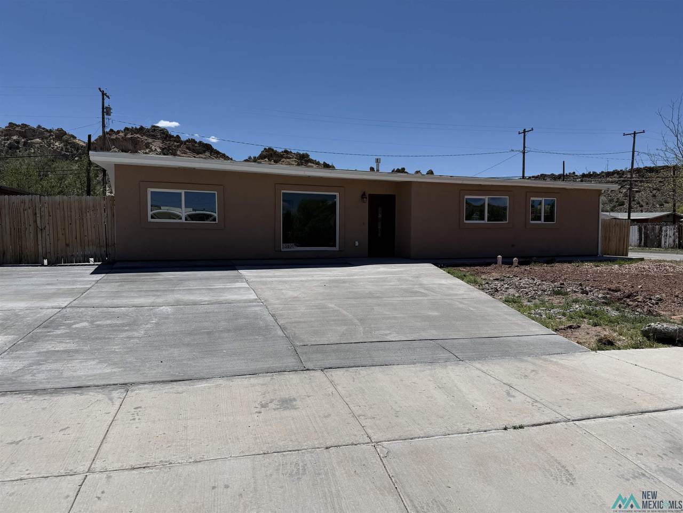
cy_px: 256
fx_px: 474
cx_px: 342
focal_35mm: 24
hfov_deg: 71.6
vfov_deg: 56.8
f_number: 1.78
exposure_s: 1/9091
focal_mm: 6.76
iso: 80
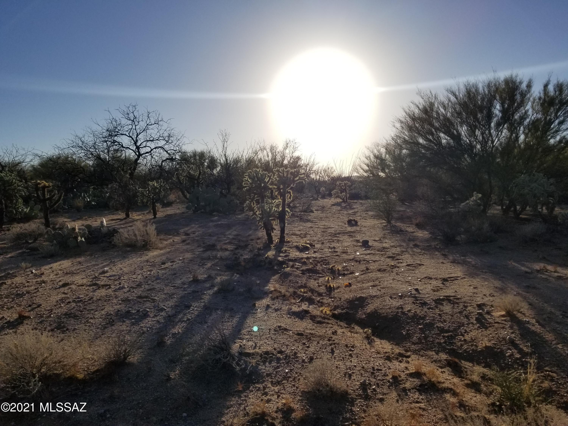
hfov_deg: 67.3
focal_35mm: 26
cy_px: 213
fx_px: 427
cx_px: 284
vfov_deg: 53.1
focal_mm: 4.3
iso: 50
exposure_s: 1/7488
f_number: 1.7
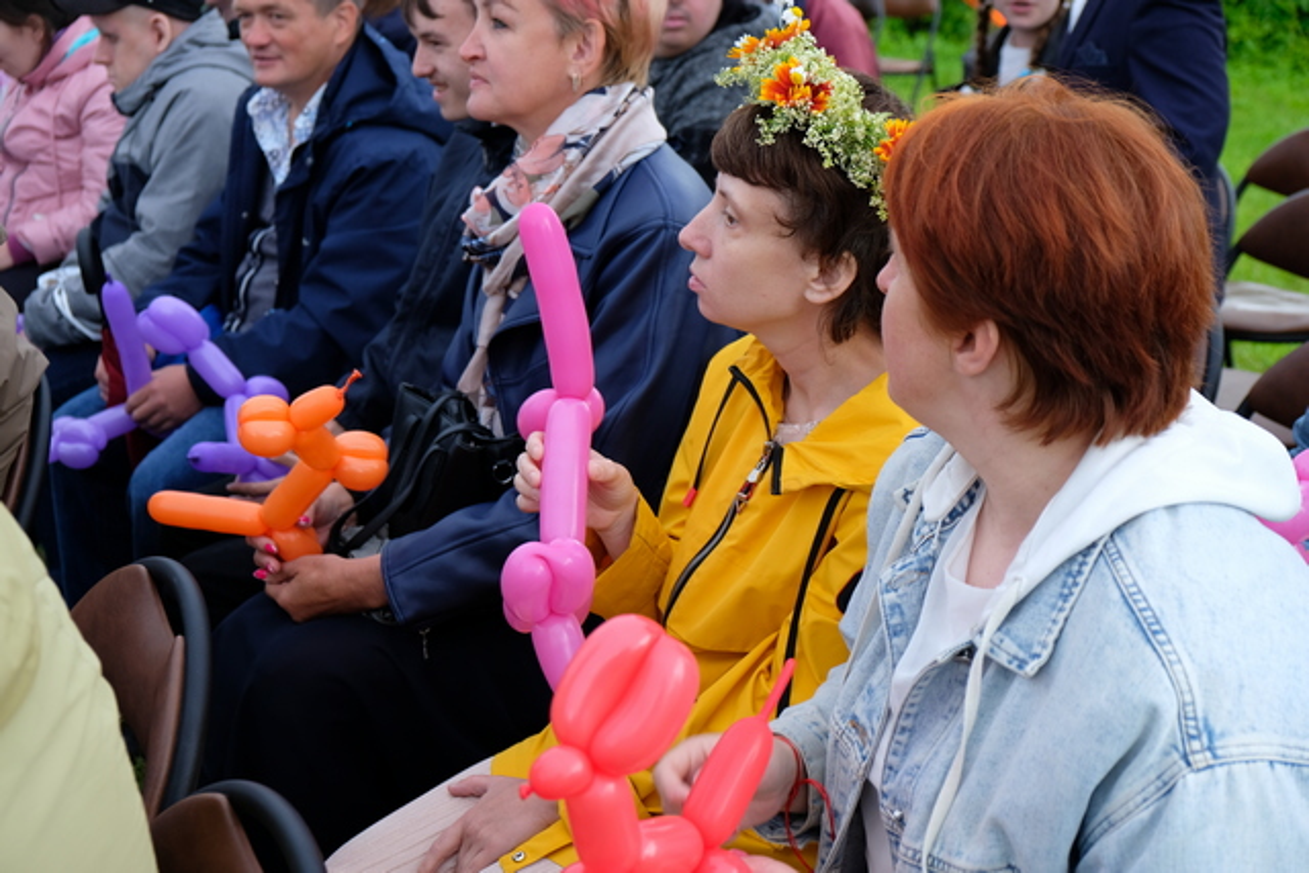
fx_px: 1855
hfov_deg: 38.9
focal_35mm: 51
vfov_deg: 26.5
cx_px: 654
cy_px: 436
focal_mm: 34.3
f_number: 3.6
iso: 200
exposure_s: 1/80
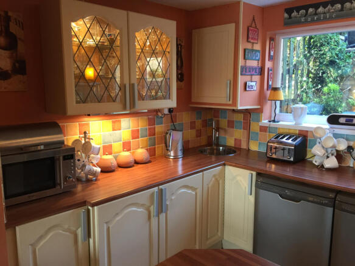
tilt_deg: -9.1
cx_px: 178
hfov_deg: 61.7
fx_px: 297
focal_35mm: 29
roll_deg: -0.7
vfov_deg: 48.2
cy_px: 133
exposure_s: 1/30
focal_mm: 4.15
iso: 100
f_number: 2.2
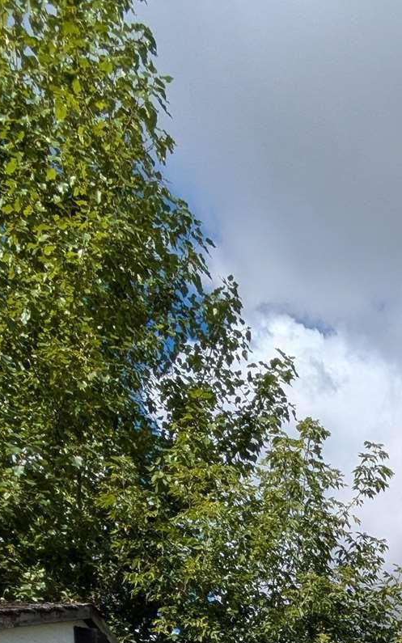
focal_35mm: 43
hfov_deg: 26.0
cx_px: 507
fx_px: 754
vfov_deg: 32.0
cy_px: 880
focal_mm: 1.83
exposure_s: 1/2604
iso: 48
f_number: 2.2
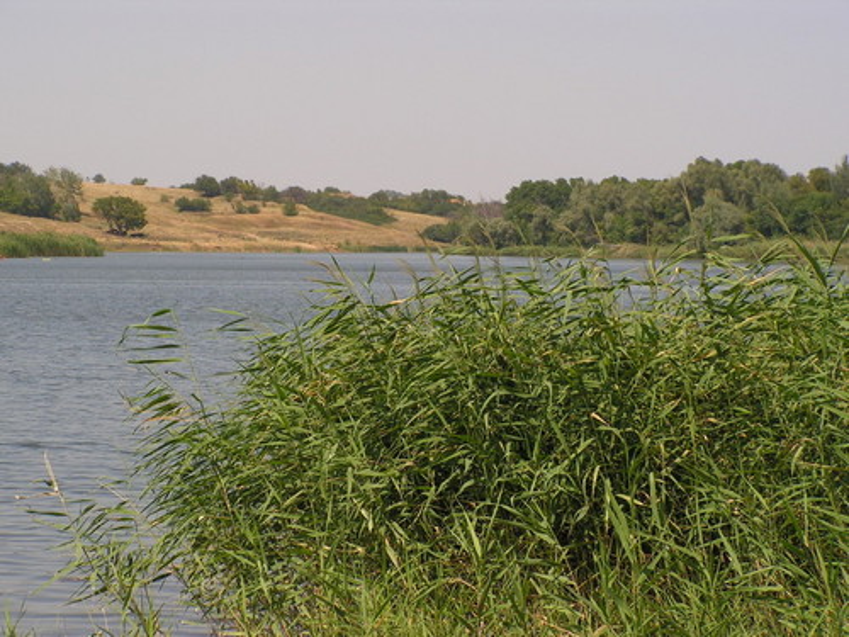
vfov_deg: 12.0
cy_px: 318
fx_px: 3041
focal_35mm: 124
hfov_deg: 15.9
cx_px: 424
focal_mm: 20.7
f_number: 4.8
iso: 64
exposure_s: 1/400
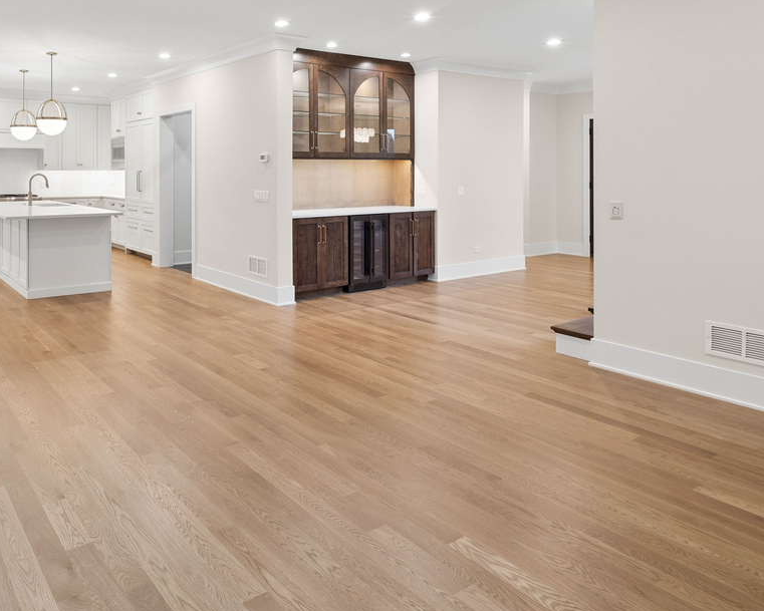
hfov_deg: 61.9
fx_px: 588
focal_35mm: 26
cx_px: 182
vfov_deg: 53.0
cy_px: 171
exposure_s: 1/10
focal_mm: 13
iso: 400
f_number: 8
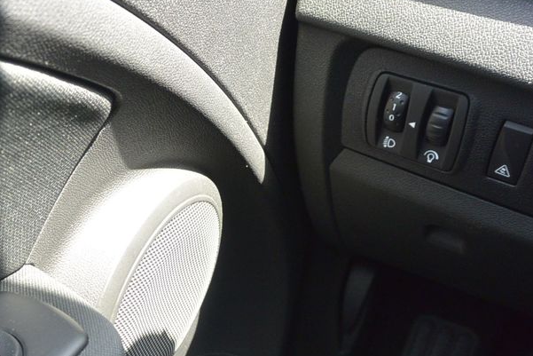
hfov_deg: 42.1
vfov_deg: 28.7
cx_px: 169
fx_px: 681
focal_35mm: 46
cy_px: 282
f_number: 3.5
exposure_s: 1/125
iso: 250
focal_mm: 10
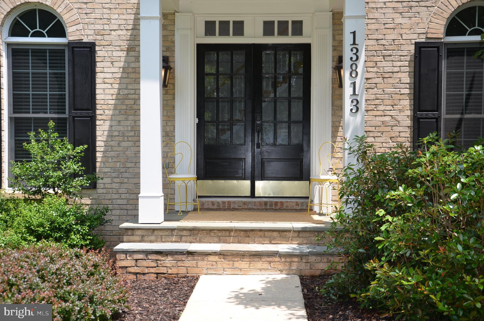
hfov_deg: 41.2
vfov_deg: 27.9
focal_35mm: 48
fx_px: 644
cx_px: 242
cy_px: 160
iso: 100
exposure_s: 1/250
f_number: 5
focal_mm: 32
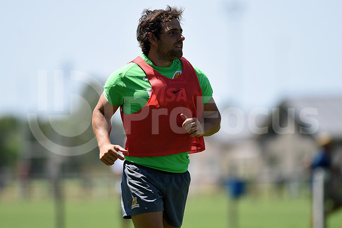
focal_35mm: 300
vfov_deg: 4.6
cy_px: 114
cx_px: 171
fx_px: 2851
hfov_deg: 6.9
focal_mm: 300
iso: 200
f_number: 2.8
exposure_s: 1/2500
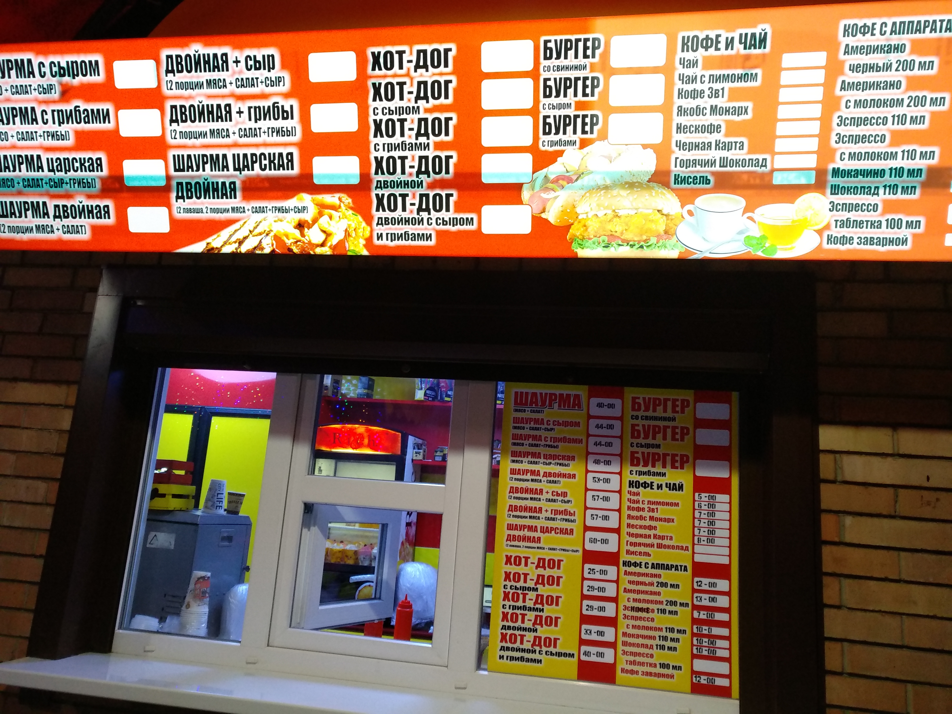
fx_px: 605
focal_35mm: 22
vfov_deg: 61.1
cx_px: 476
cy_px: 357
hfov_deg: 76.4
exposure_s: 1/25
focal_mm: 3.81
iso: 640
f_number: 2.2
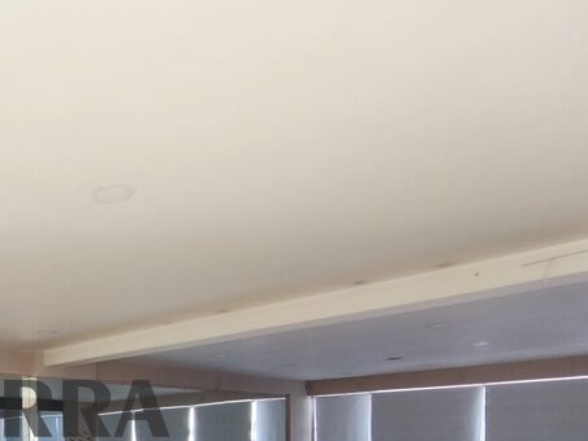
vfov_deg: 36.8
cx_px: -12
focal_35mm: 34
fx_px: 578
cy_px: 457
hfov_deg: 44.9
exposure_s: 1/100
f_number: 2.2
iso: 64
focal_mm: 1.91
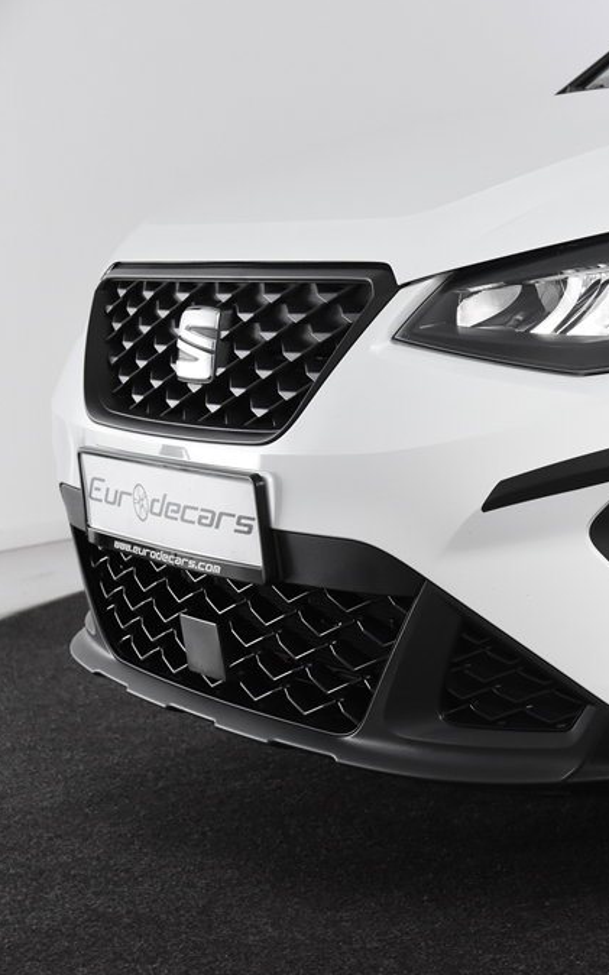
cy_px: 487
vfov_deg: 26.2
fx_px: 2099
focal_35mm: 79
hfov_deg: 15.9
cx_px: 712
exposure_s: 1/125
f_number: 5.6
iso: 1600
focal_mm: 34
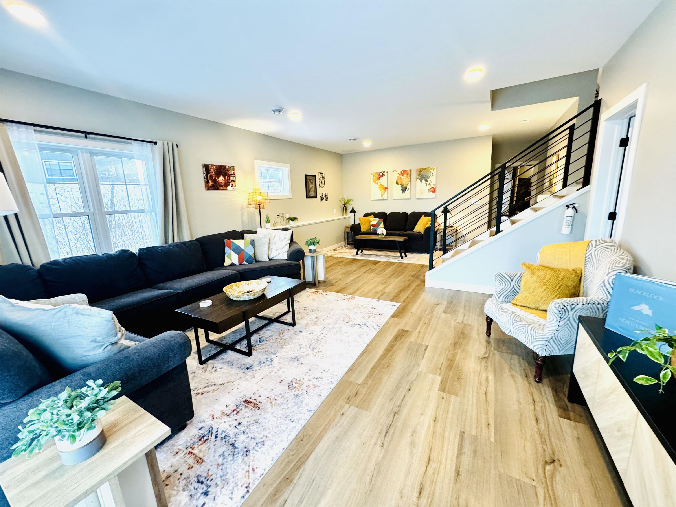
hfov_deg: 102.1
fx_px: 273
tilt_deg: -11.4
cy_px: 254
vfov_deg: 85.7
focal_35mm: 14
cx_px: 338
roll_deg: +1.7
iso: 320
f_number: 2.2
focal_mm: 2.22
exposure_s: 1/120
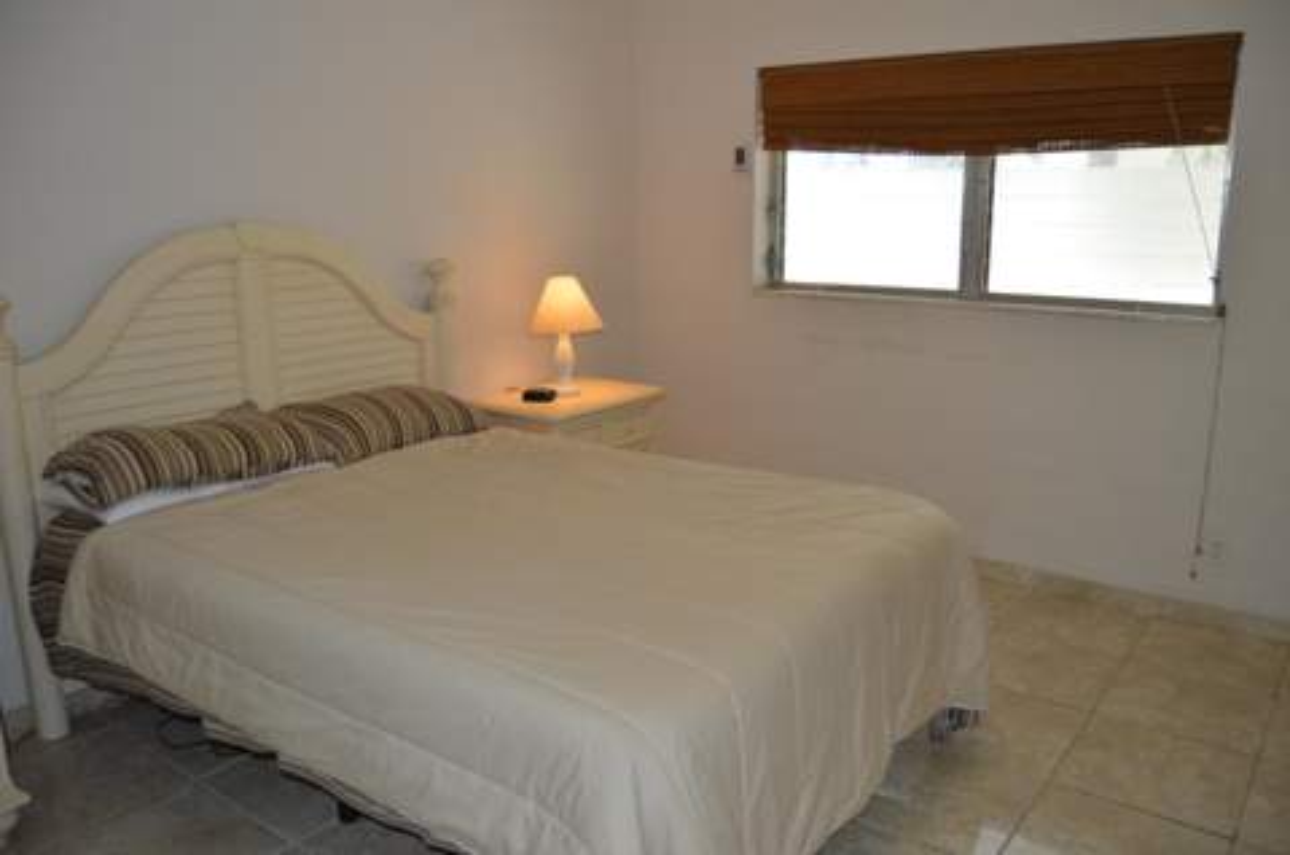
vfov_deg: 47.7
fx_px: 966
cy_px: 428
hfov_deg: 67.5
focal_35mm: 27
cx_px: 645
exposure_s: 1/125
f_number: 4
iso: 400
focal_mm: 18
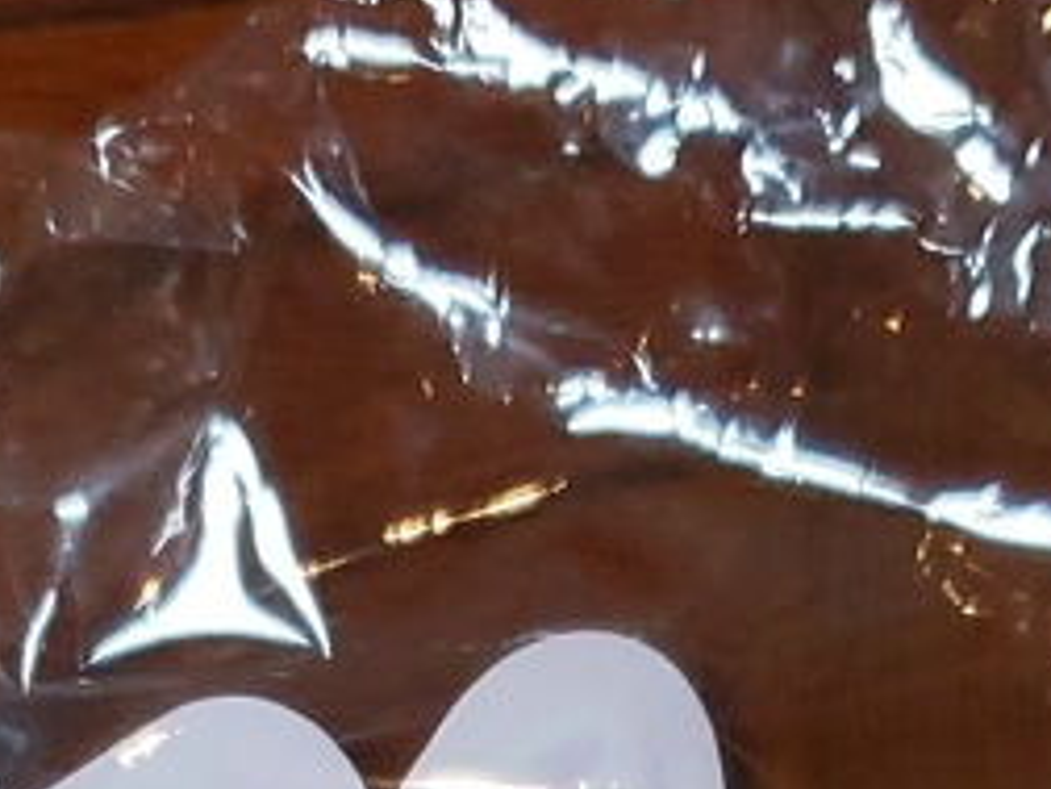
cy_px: 1515
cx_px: 279
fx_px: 3765
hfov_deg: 15.8
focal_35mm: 124
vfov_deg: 11.0
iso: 250
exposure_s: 1/100
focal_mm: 4.3
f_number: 1.5
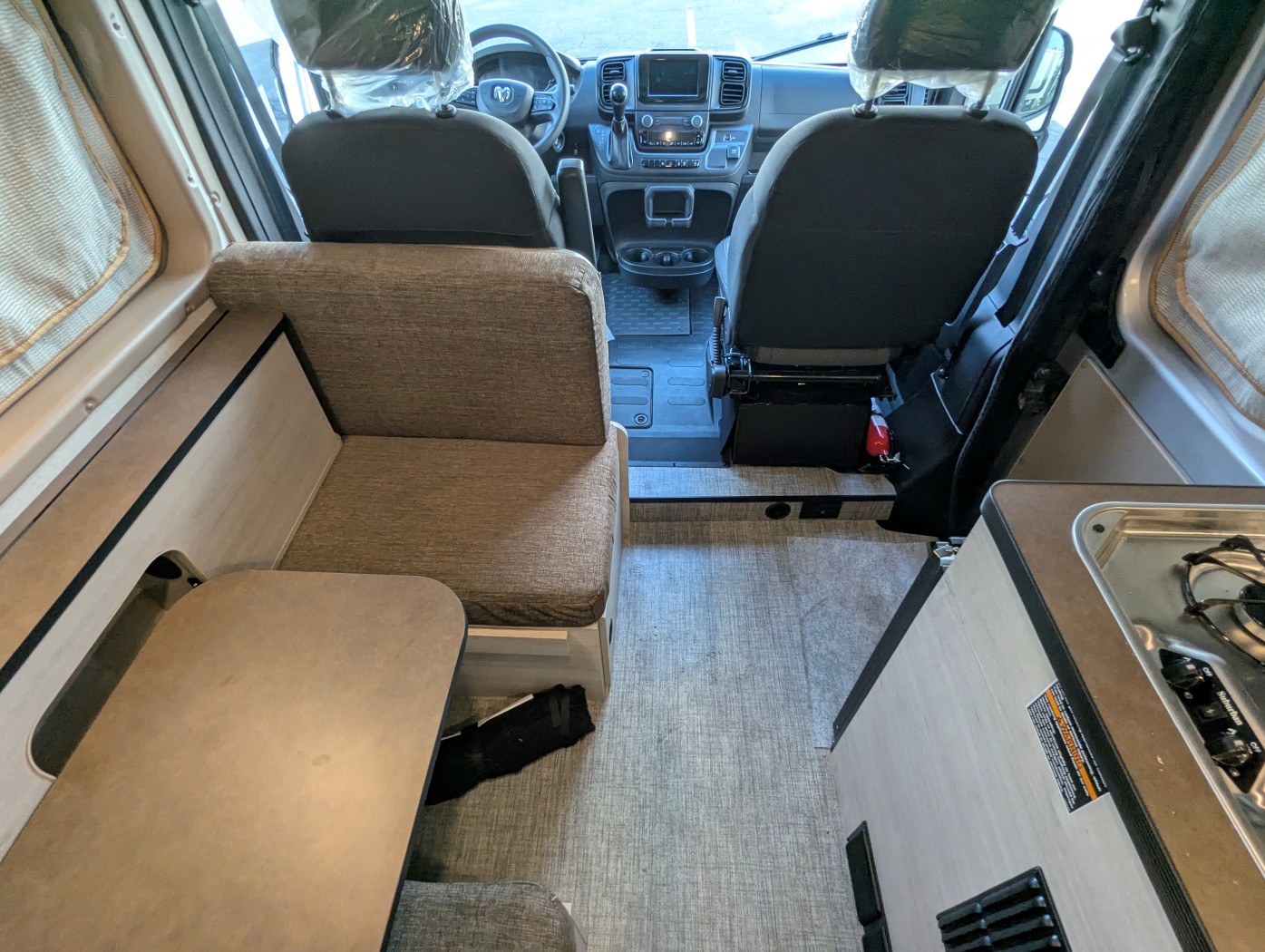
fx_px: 585
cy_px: 476
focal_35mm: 16
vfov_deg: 78.2
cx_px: 632
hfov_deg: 94.4
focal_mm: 2.35
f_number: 2.2
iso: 112
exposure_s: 1/74.1
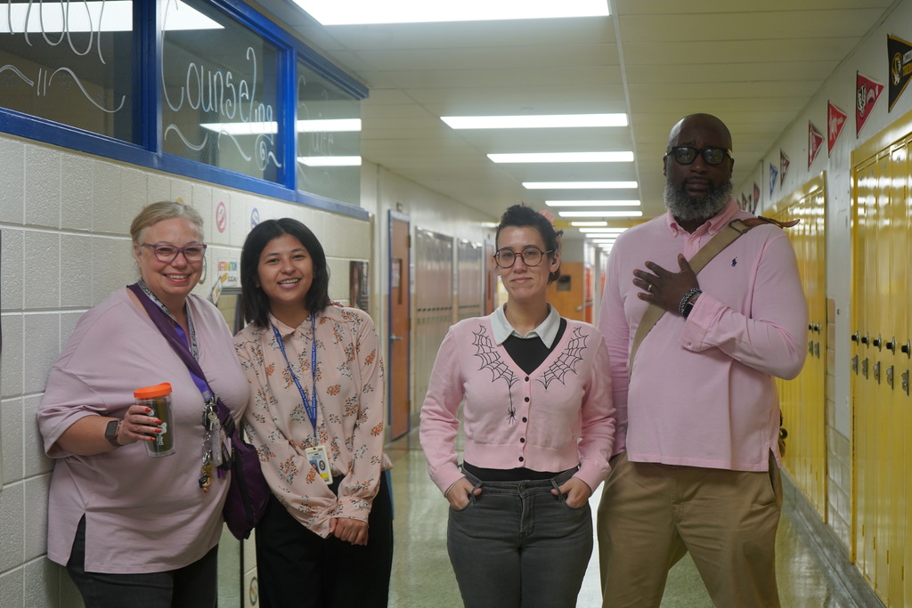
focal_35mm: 51
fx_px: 1292
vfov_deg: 26.5
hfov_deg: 38.9
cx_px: 456
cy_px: 304
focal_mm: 51
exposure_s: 1/160
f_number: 4.5
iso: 1600
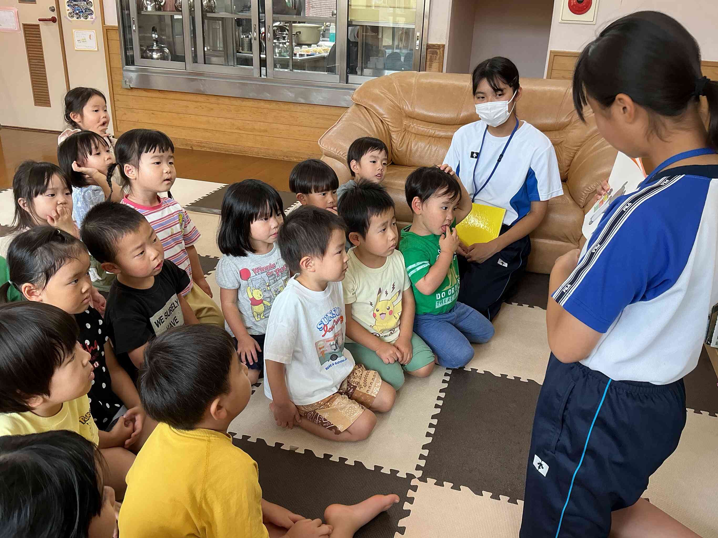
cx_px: 363
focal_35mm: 30
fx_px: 622
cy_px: 265
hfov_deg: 60.0
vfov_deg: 46.8
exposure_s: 1/60
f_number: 1.8
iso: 40
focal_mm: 3
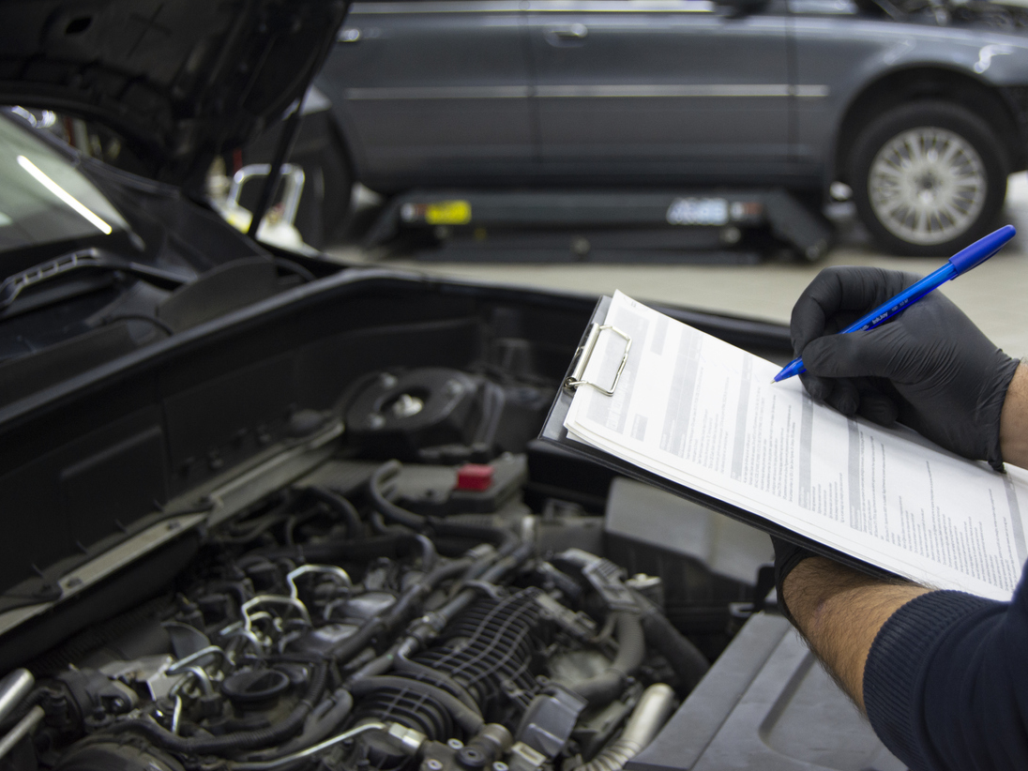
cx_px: 574
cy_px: 391
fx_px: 1960
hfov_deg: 29.4
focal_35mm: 66
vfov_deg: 22.3
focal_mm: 40
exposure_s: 1/50
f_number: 5
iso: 800
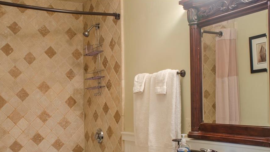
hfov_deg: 46.3
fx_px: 315
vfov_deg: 26.9
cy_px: 103
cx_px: 116
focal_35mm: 44
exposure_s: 1
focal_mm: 24
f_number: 13
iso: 200
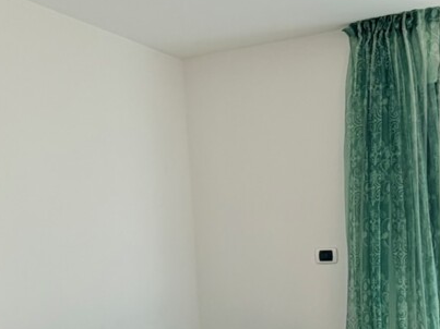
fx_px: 635
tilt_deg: -6.9
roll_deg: +3.7
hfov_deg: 38.2
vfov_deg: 28.1
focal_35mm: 50
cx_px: 233
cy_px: 293
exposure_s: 1/100
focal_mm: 2.22
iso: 32
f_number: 2.2
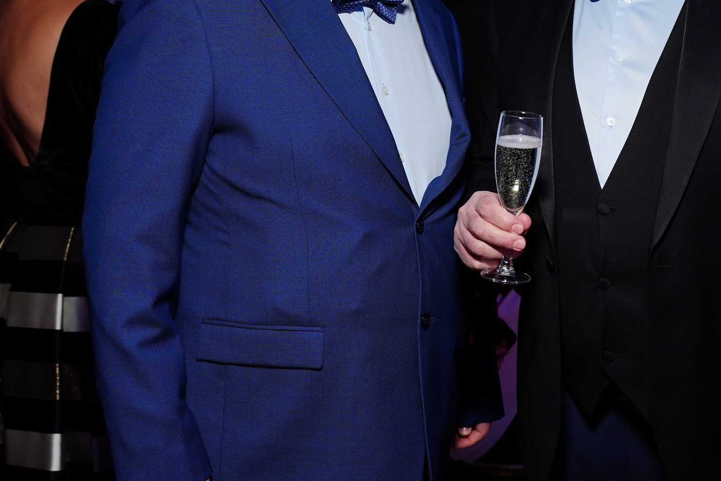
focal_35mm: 64
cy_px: 100
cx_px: 469
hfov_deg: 31.2
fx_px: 1282
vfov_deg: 21.0
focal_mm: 38
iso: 640
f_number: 4
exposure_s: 1/200
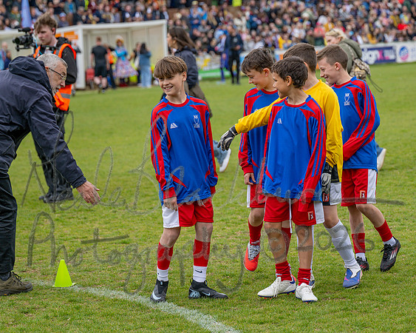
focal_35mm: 129
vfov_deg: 11.9
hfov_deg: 14.8
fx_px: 1594
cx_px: 273
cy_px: 151
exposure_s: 1/1250
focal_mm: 70
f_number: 2.8
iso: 125
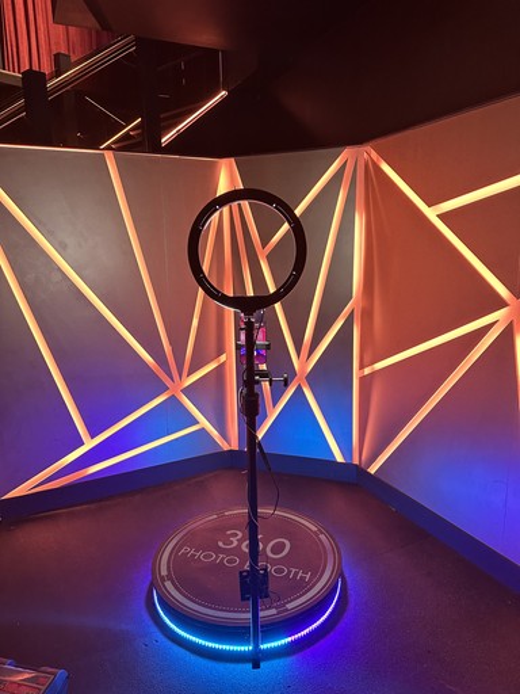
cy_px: 347
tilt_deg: -11.0
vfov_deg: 71.6
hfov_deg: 56.8
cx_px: 260
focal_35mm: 24
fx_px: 481
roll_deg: +0.6
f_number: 1.78
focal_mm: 6.86
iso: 320
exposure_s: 1/58
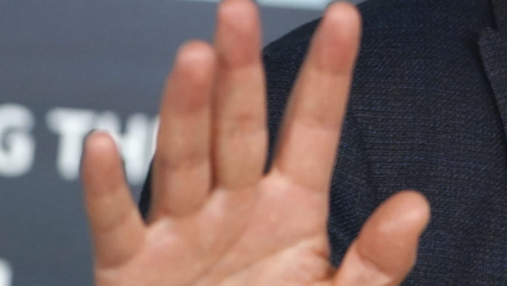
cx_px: 691
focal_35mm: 521
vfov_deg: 2.3
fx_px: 7007
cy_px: -126
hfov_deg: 4.1
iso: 2000
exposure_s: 1/400
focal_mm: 160
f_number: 5.6
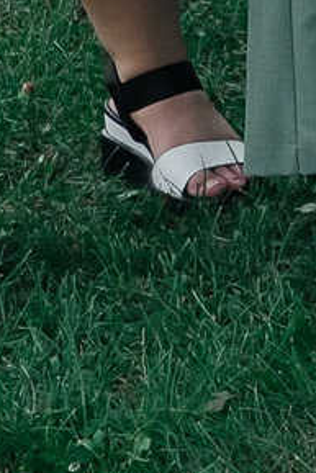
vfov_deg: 6.1
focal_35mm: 325
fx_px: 4274
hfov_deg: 3.8
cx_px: 1627
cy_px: -644
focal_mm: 36
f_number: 7.1
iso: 800
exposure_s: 1/500
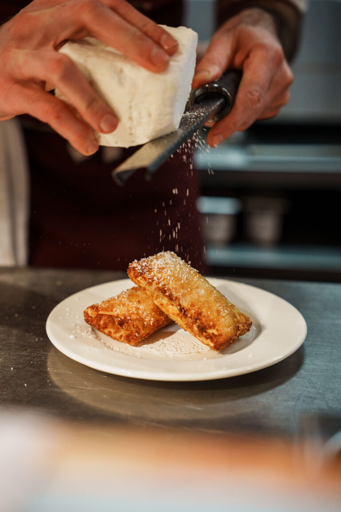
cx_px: 170
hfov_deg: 21.2
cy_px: 256
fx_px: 911
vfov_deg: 31.4
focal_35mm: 64
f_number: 3.2
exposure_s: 1/200
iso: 1000
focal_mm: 64.1
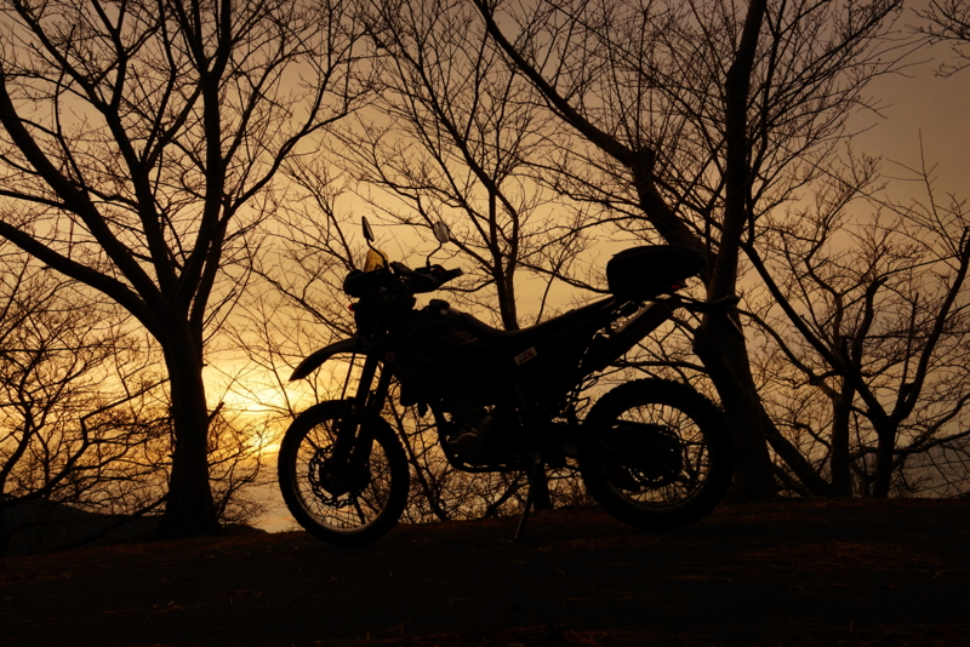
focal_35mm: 29
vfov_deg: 45.0
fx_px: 782
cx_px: 485
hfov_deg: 63.6
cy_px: 324
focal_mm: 29
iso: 100
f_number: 11
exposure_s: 1/125
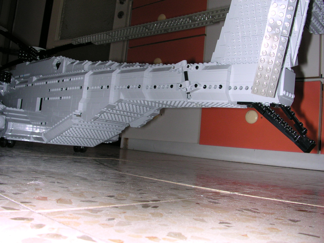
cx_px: 162
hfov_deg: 50.1
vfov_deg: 38.7
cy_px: 122
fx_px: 346
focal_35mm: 37
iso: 100
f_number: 4.5
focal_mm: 5.6
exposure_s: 1/60
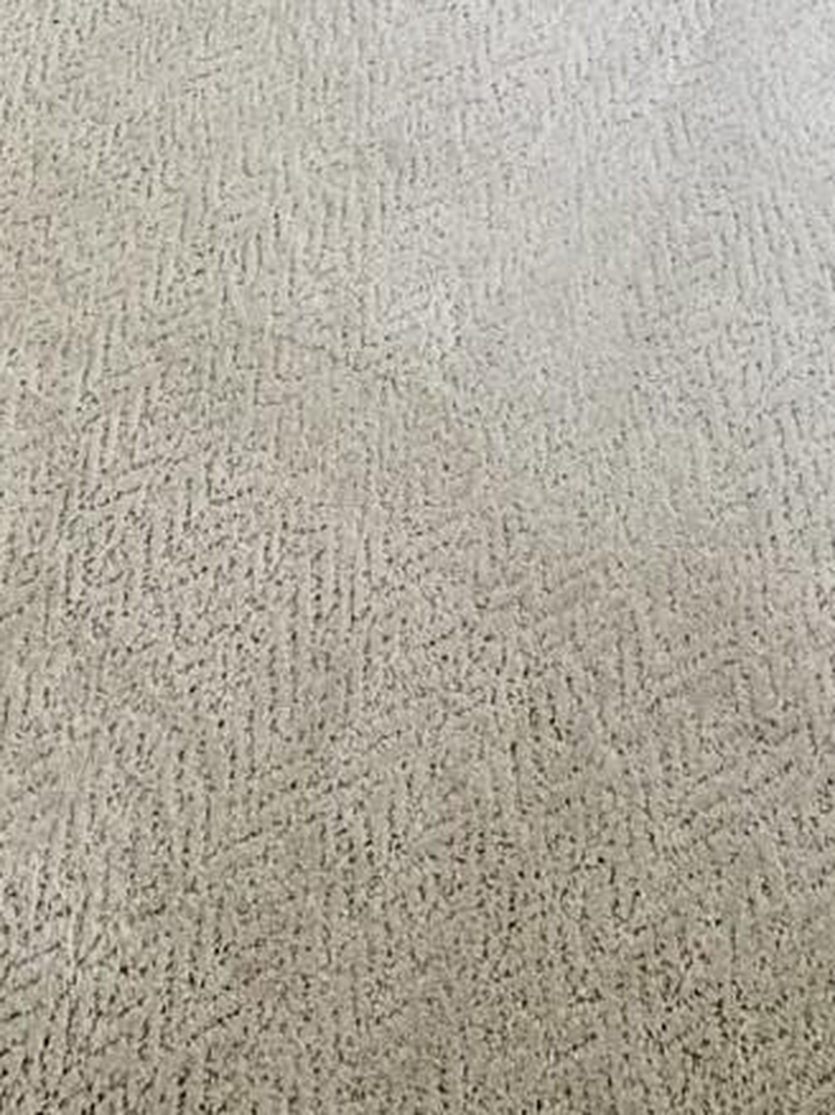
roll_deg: +2.9
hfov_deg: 22.5
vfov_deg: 16.6
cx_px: 705
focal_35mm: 64
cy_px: -1385
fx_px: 2060
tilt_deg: -11.0
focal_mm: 2.22
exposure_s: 1/191
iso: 40
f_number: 2.2
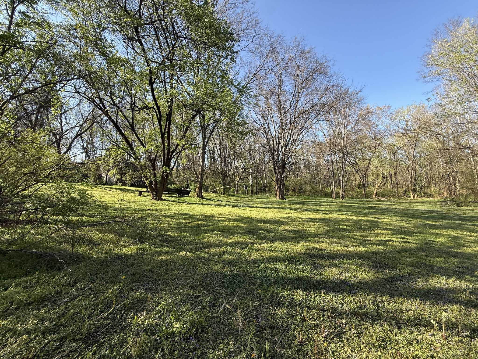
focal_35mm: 14
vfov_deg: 85.7
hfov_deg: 102.1
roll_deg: +1.0
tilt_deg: +3.4
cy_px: 180
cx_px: 239
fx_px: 193
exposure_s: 1/461
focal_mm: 2.22
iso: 64
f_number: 2.2
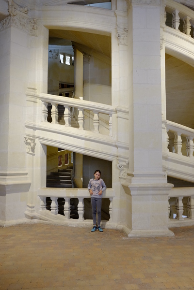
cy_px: 145
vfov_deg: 54.4
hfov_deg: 37.9
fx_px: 283
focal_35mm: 35
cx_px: 97
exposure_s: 1/28
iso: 1600
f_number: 4
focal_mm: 23
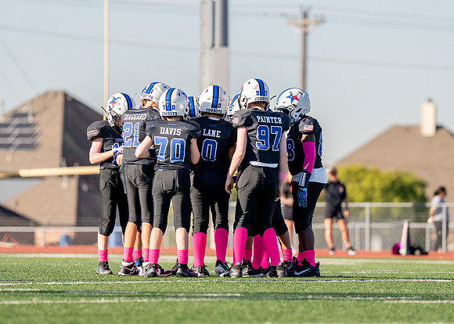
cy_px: 157
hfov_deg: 5.8
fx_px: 4445
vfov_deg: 4.2
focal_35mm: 345
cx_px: 255
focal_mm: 200
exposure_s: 1/4000
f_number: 2.8
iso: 250
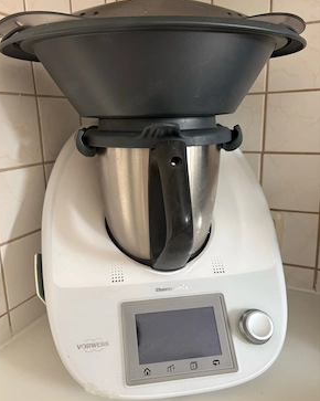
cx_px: 156
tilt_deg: -13.1
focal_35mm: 28
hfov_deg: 51.5
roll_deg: +1.1
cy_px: 202
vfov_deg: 62.2
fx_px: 332
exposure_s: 1/122
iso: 100
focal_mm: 5.96
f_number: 1.6
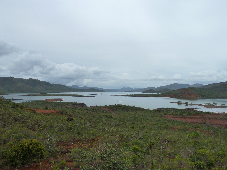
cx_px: 114
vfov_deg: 54.9
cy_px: 85
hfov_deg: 69.4
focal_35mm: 25
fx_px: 164
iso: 125
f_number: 5
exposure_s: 1/500
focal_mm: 4.1
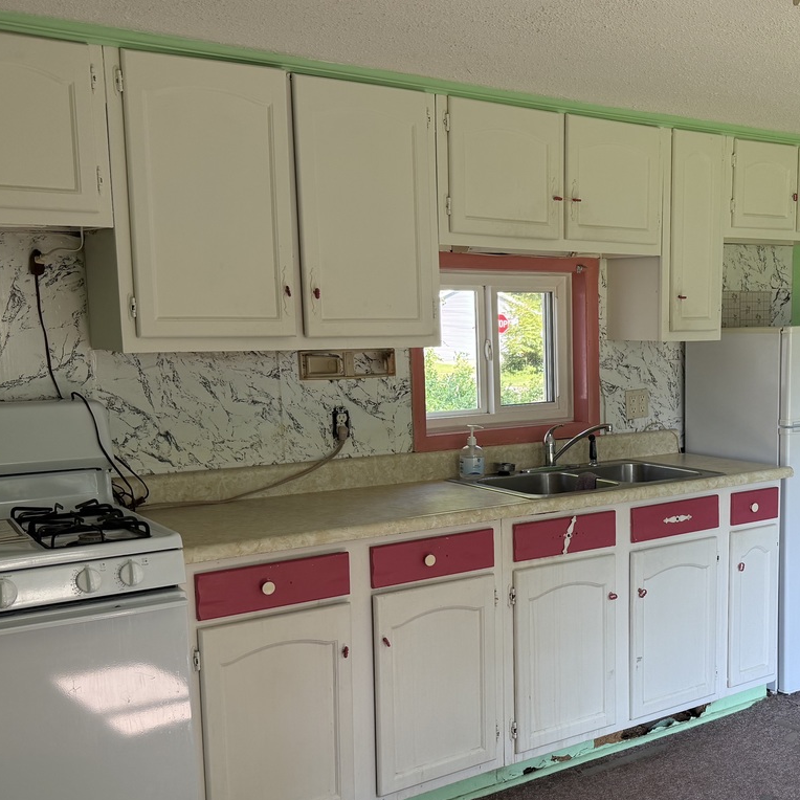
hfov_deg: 41.0
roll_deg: +0.8
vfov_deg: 41.7
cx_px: 572
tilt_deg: -7.8
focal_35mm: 40
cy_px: 475
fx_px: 1046
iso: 125
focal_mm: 6.76
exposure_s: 1/190
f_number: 1.78
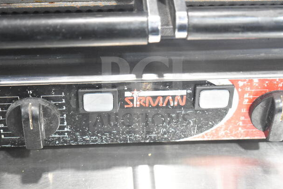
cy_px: 94
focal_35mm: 84
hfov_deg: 24.3
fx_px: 656
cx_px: 142
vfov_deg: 16.4
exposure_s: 1/100
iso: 7200
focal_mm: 55
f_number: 5.6
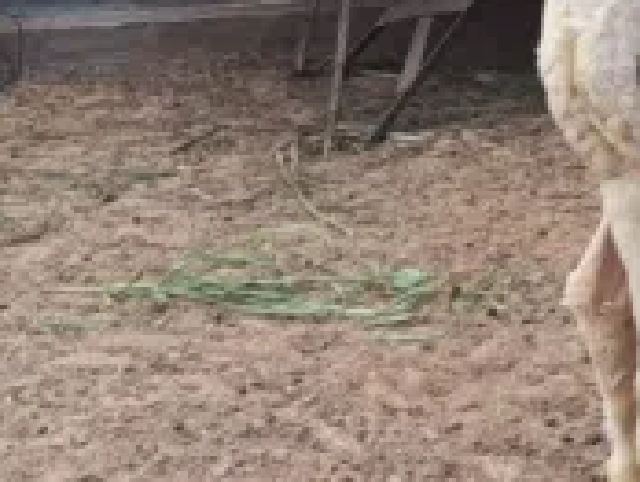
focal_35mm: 136
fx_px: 2518
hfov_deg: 13.2
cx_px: 1100
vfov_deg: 10.7
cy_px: -110
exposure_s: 1/100
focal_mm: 6.14
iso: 250
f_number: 1.6
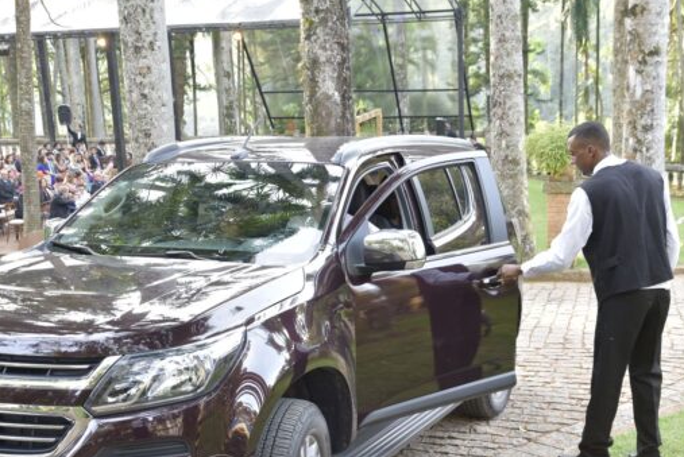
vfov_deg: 25.4
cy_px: 311
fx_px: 1008
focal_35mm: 53
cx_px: 335
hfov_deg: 37.5
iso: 900
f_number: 5.6
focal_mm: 35
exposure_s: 1/125
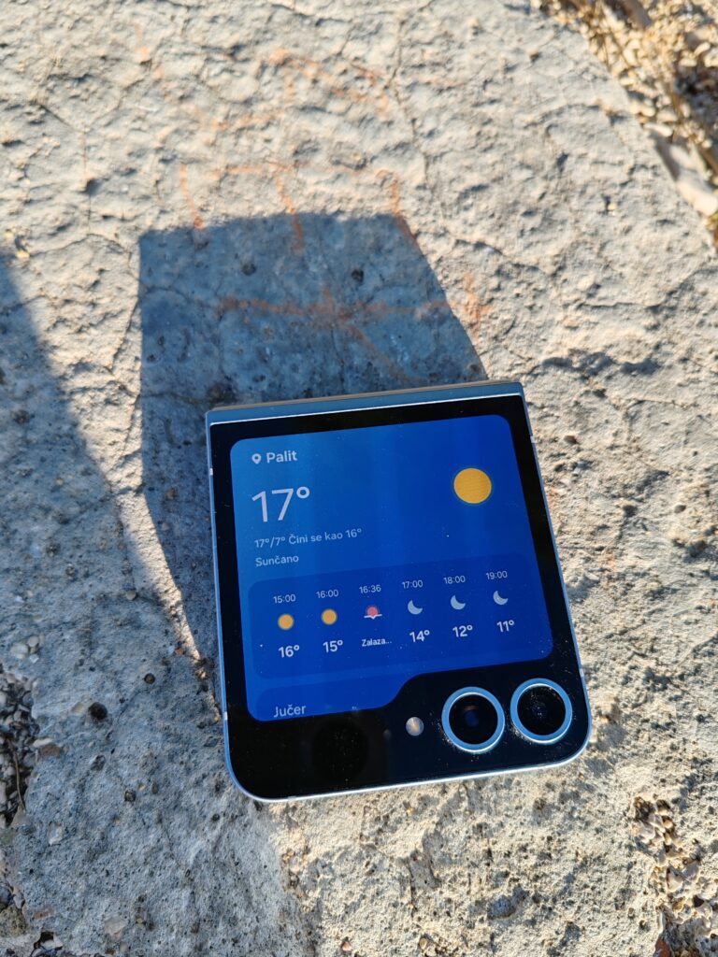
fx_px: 747
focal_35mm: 27
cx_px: 359
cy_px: 478
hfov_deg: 51.4
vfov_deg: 65.3
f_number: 1.9
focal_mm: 6.12
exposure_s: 1/330
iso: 50
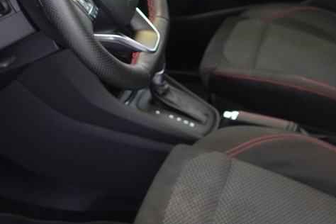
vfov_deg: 16.6
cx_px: 200
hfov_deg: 24.7
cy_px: 72
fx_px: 765
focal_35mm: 82
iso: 800
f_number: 1.8
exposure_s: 1/20
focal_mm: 9.4
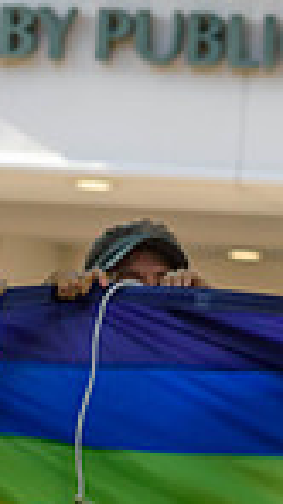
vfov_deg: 3.9
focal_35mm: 555
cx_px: 75
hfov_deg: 2.2
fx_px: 7421
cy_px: 383
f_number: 5.6
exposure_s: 1/500
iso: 320
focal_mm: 90
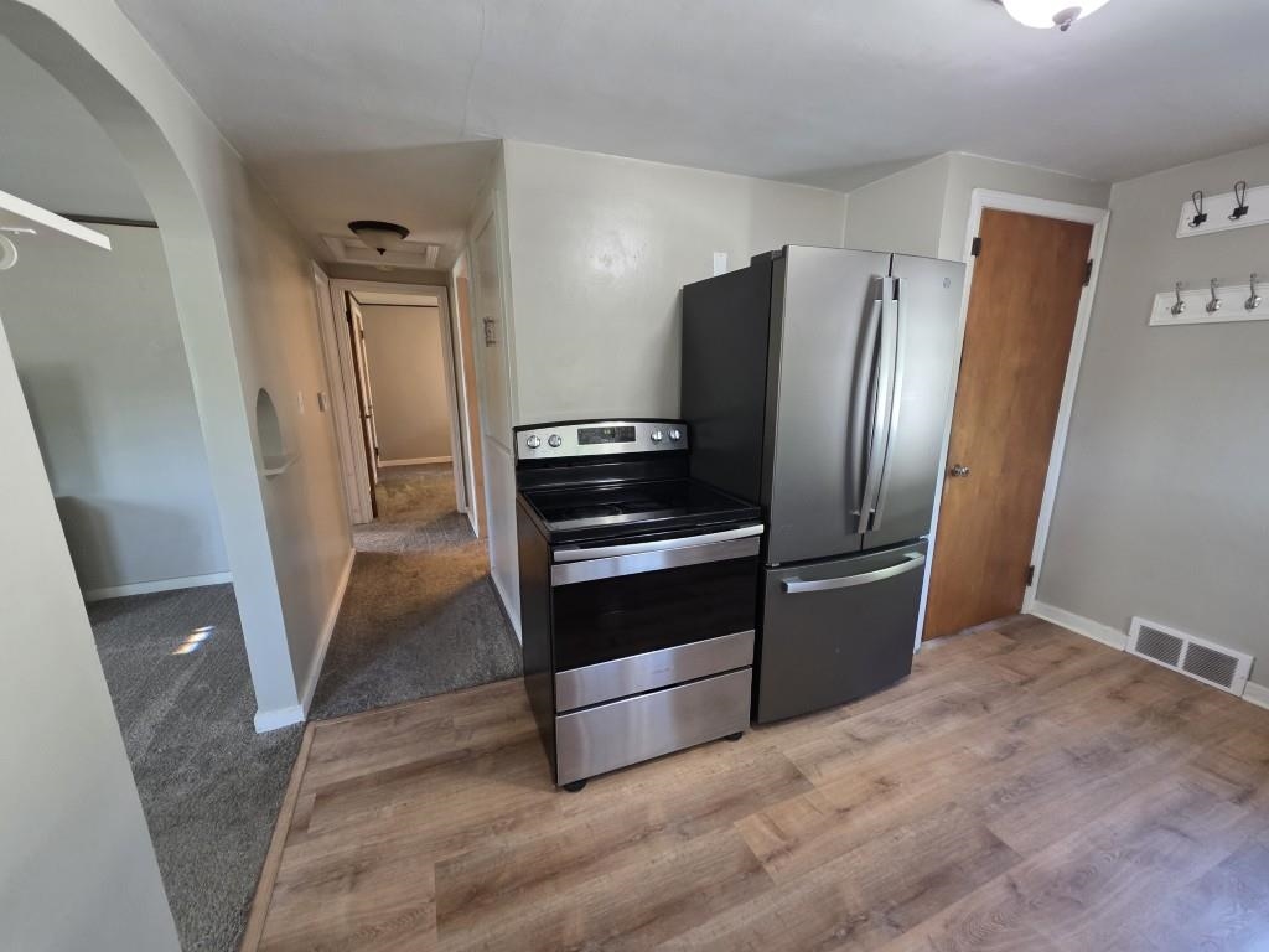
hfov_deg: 106.2
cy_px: 476
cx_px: 634
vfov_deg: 89.9
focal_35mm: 13
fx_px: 477
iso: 400
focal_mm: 2.2
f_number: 1.9
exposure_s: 1/60
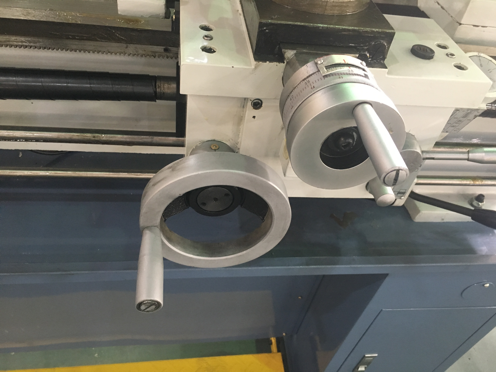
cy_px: 186
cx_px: 248
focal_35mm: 29
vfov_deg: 48.2
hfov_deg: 61.7
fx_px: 416
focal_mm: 4.15
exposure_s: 1/20
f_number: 2.2
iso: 200
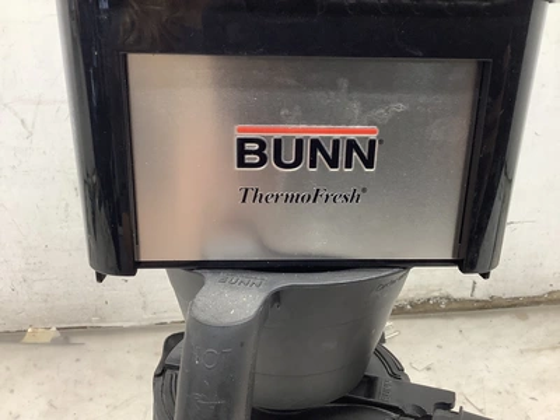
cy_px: 210
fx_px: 502
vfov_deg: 45.4
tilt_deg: -18.9
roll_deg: -0.7
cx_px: 280
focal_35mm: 31
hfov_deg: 58.4
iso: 64
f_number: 2.4
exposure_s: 1/60
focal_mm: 3.3
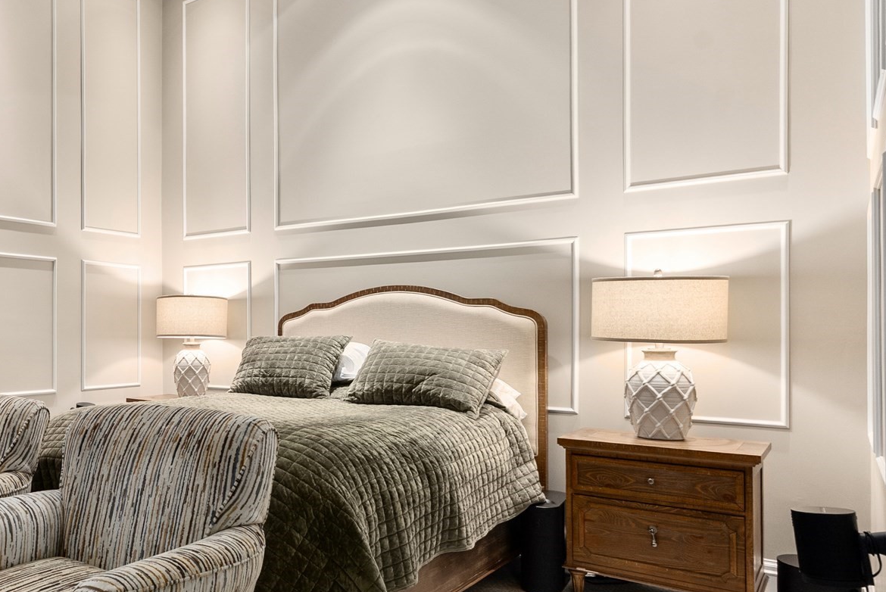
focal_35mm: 29
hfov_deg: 57.4
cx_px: 138
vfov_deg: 45.1
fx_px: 711
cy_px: 326
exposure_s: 1/2.5
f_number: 8
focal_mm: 16.5
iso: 320
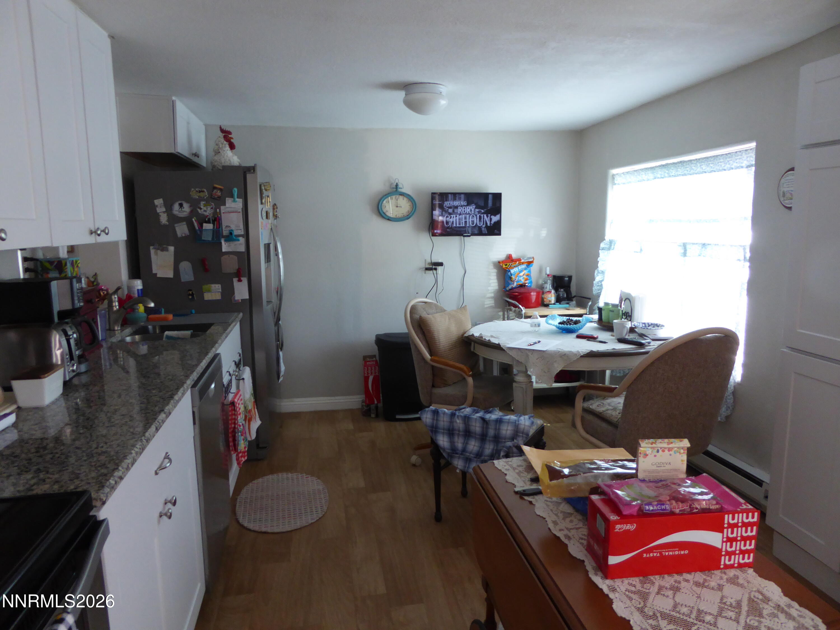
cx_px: 420
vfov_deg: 56.8
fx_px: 582
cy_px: 315
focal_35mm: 24
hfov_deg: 71.6
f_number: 3.3
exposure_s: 1/60
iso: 320
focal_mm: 4.3
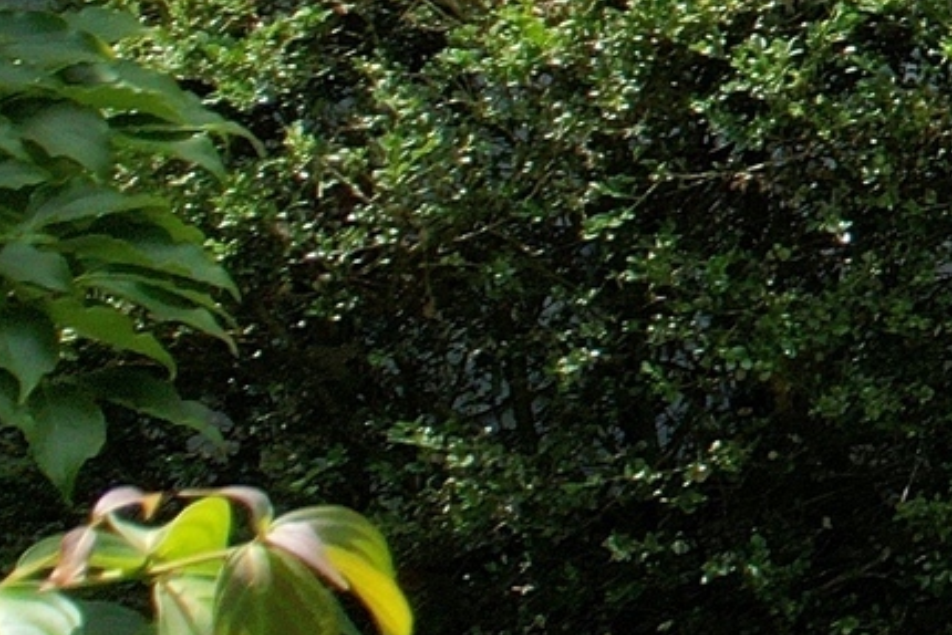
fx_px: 4153
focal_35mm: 157
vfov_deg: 8.0
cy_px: -931
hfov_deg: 9.3
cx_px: 3139
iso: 100
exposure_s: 1/640
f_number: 2.8
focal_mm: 8.38
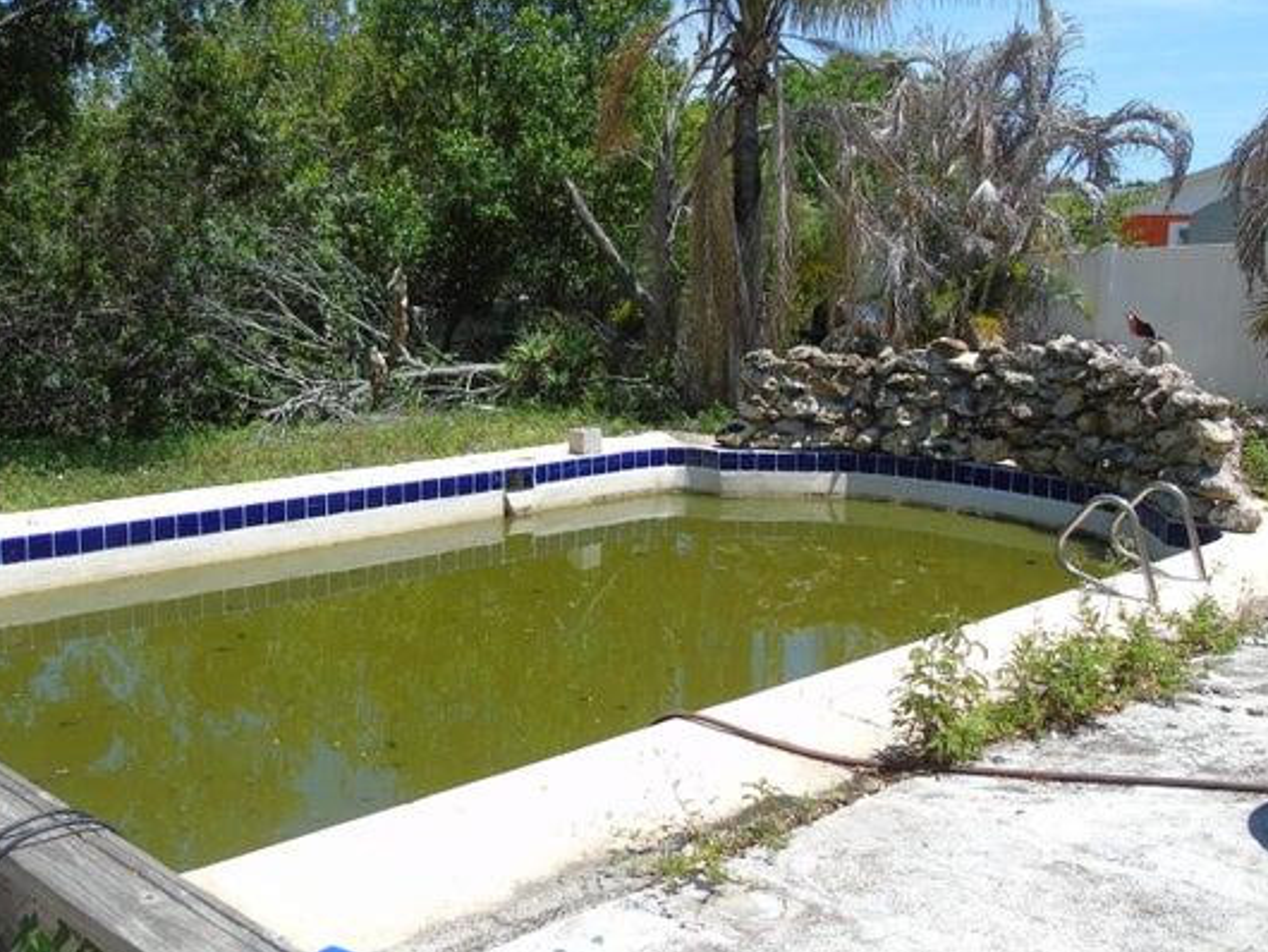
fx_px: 1283
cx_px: 510
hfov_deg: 52.3
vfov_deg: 40.7
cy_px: 454
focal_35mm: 35
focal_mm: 5.2
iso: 80
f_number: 3.6
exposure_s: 1/640
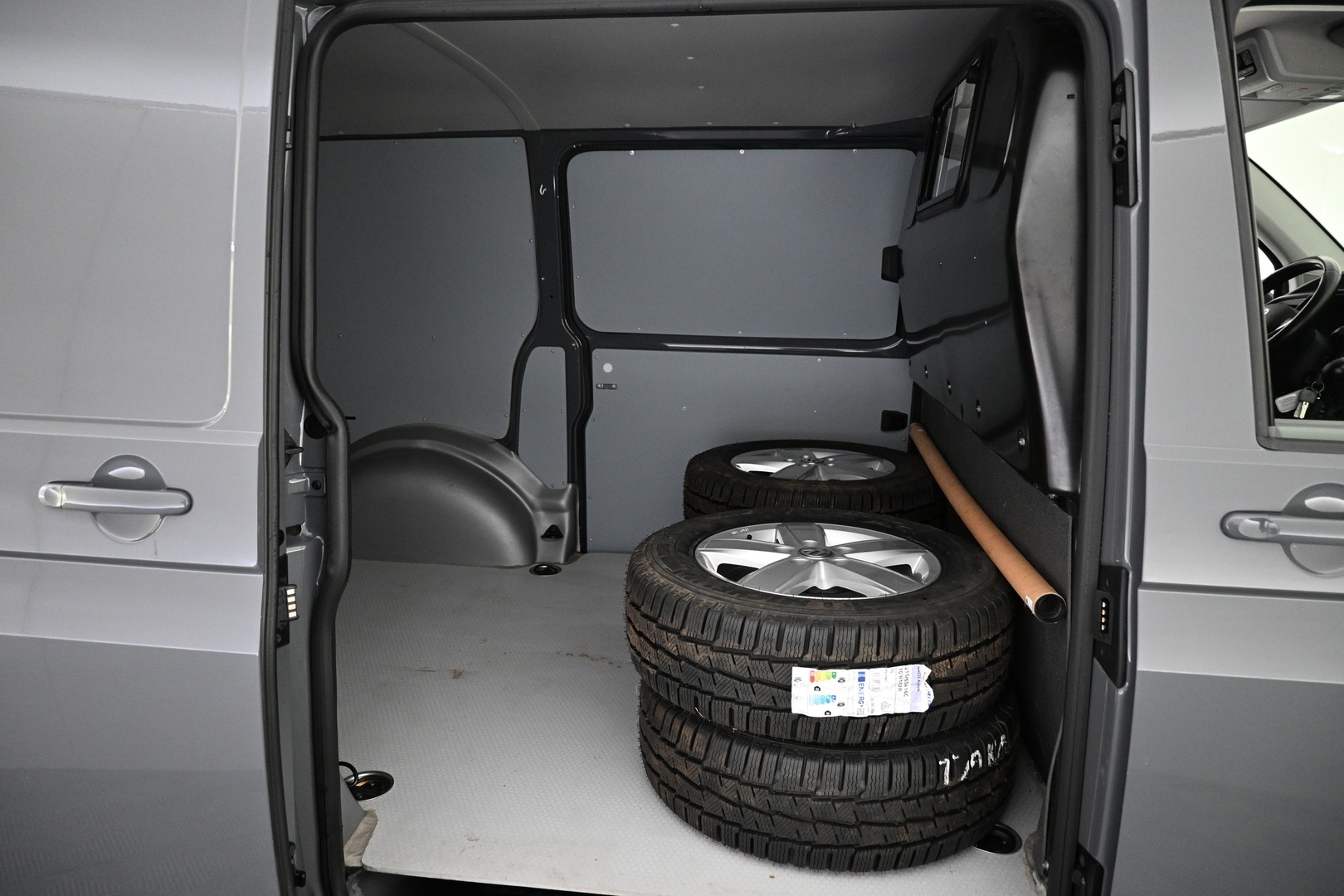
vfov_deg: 53.1
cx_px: 672
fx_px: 896
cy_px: 448
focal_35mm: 24
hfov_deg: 73.7
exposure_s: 1/30
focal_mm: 16
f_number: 3.5
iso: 1600
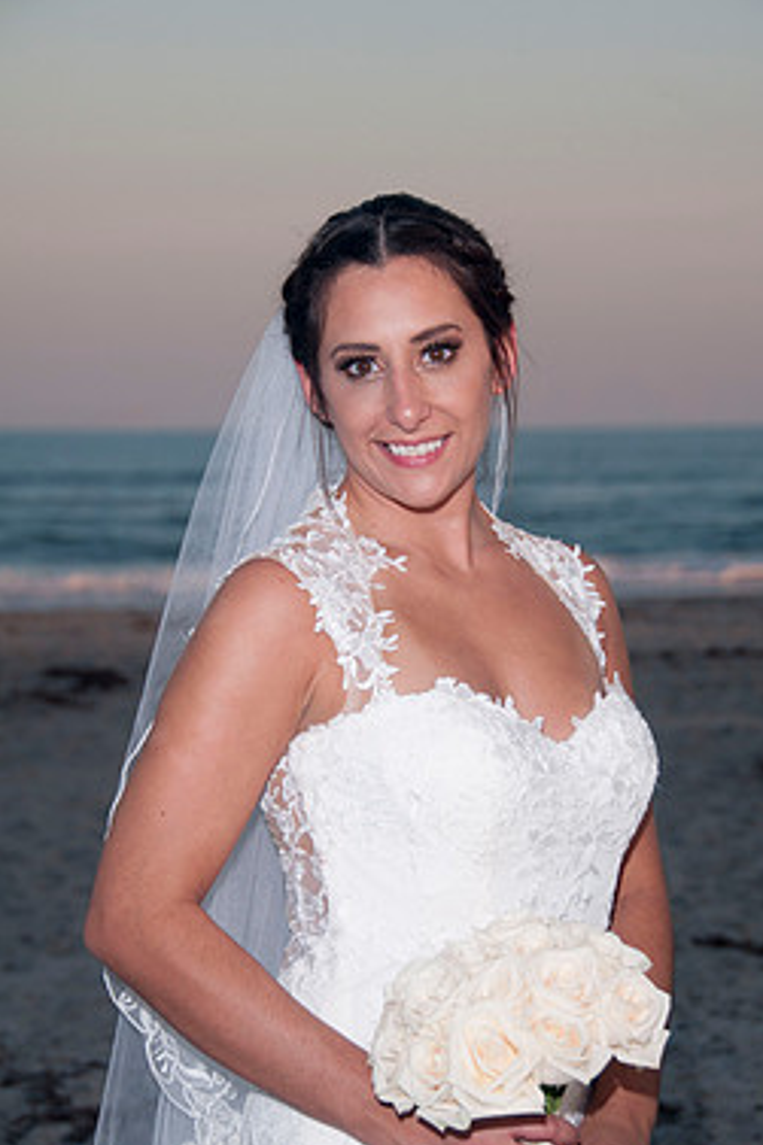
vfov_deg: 18.4
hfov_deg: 12.3
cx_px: 427
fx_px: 3532
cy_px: 635
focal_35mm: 111
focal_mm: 62
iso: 100
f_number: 5.6
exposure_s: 1/250
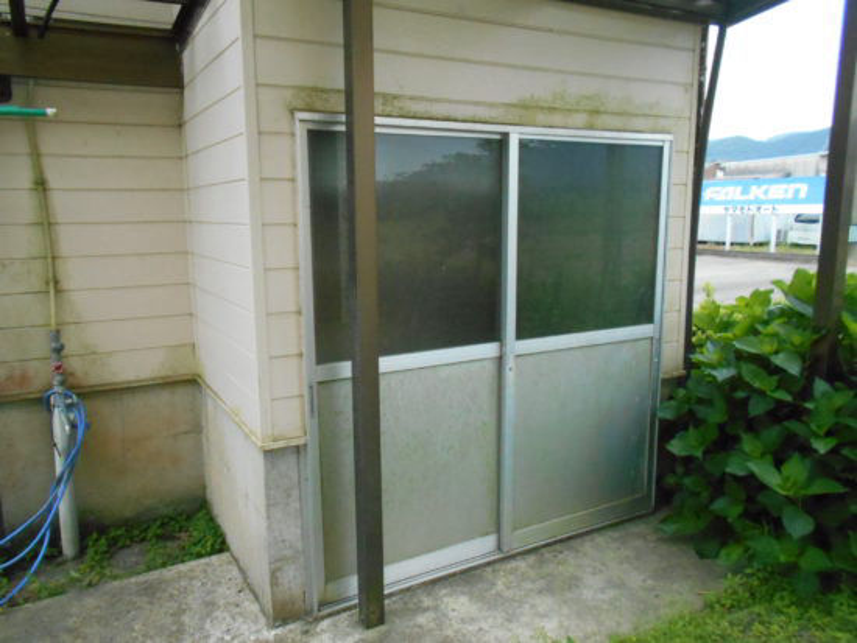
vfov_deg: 53.1
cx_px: 428
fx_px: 644
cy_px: 322
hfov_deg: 67.3
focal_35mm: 26
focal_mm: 4.6
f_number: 3.2
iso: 800
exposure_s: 1/2000
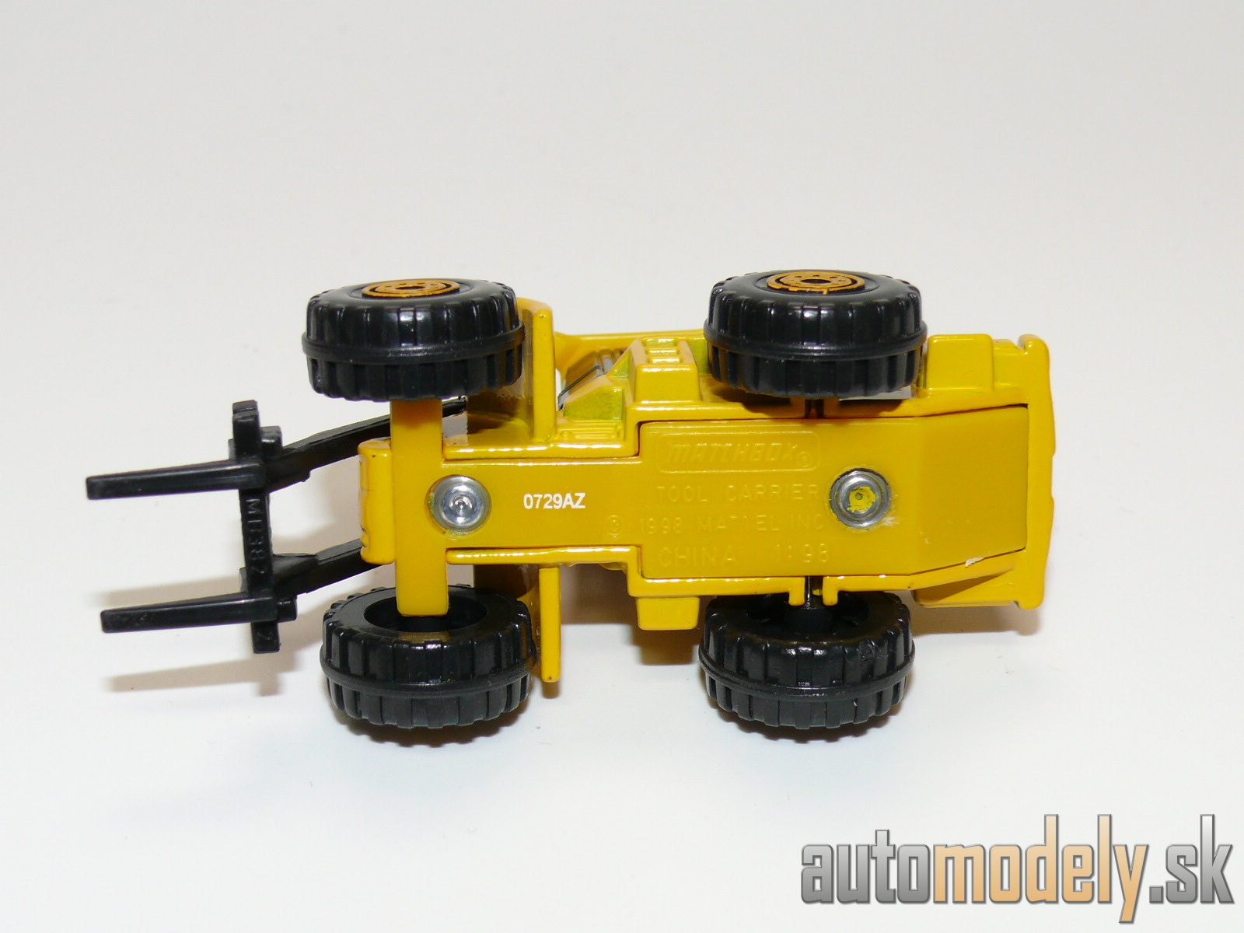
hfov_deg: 28.6
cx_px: 622
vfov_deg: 21.6
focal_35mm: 68
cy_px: 466
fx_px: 2444
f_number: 4
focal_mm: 10.8
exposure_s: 1/30
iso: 100
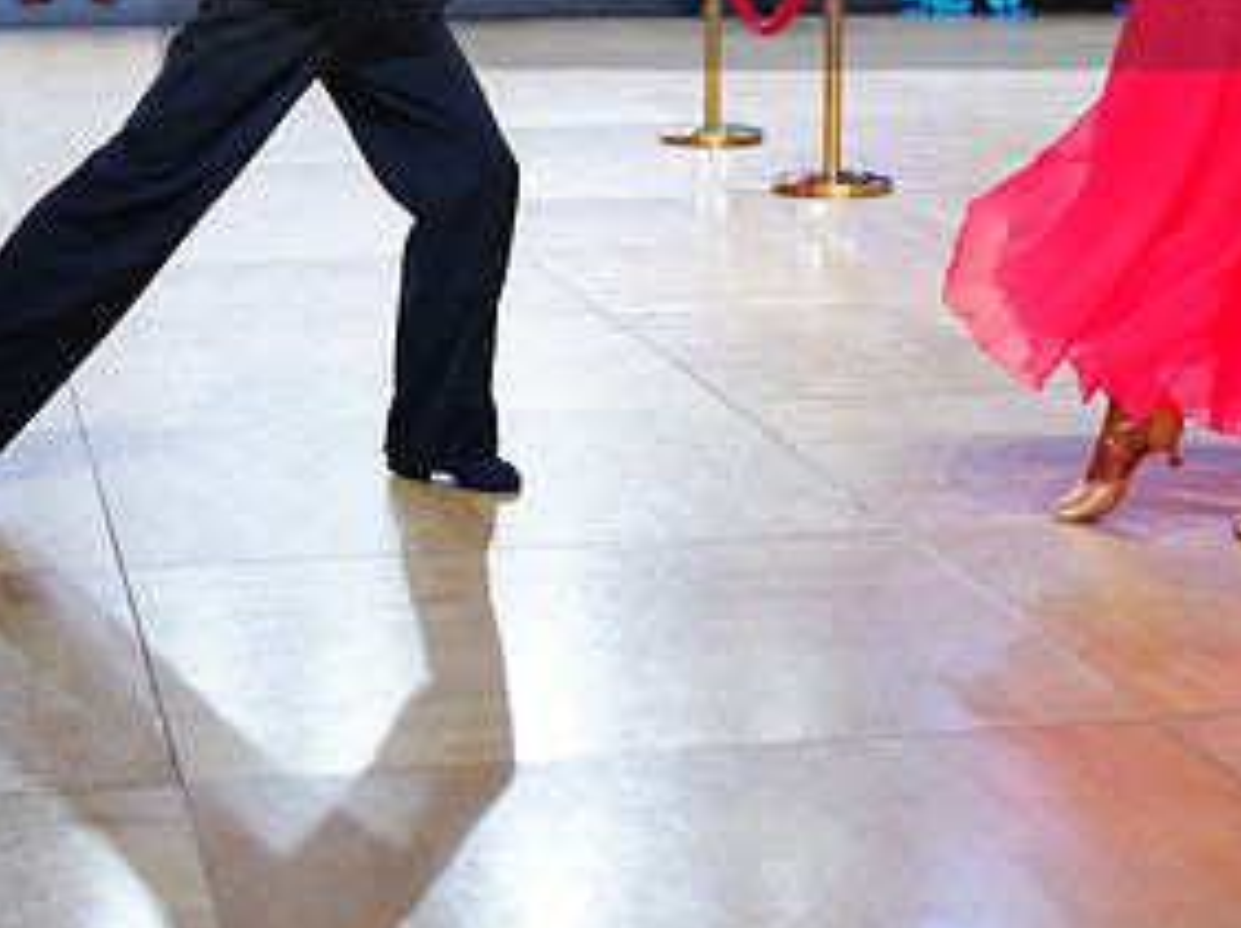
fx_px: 3546
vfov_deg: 14.6
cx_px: 768
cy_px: -75
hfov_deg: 19.8
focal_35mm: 99
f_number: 2
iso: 320
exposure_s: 1/400
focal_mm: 50
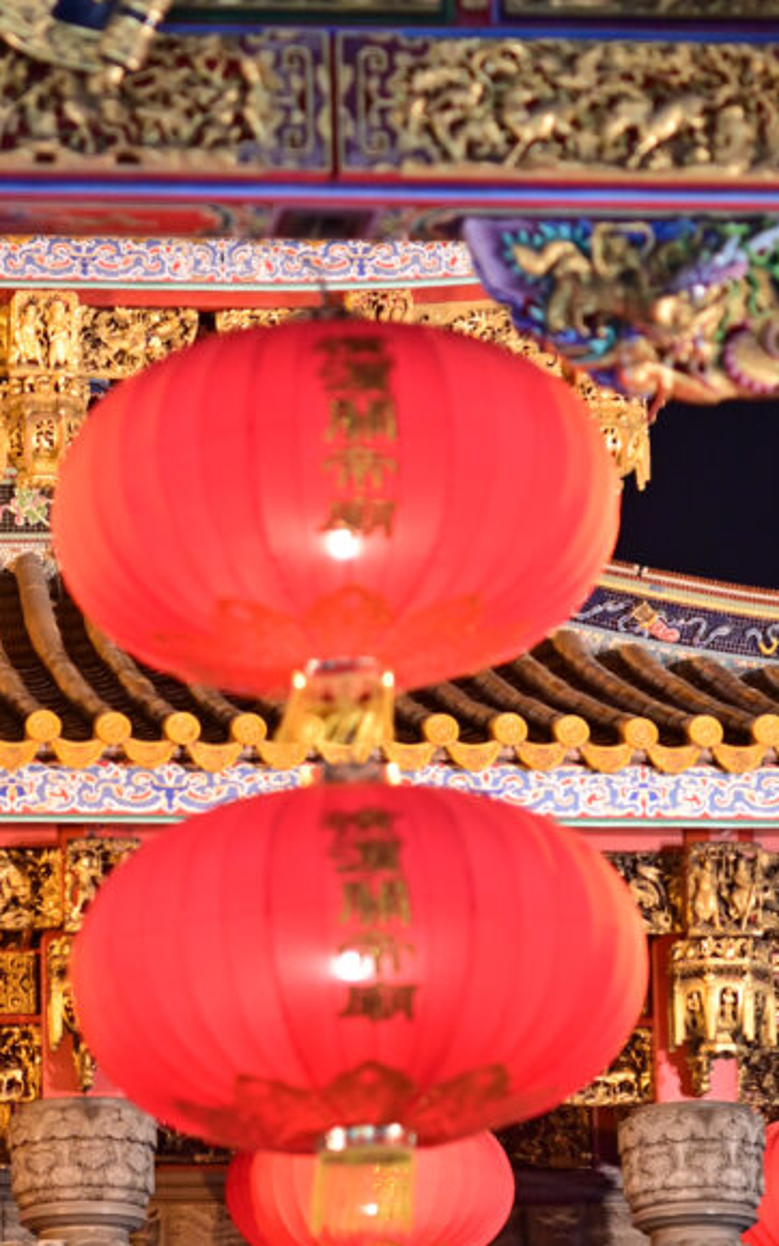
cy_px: 790
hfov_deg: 6.9
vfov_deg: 11.1
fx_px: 6418
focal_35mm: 189
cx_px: 59
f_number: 2.5
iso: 1800
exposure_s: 1/125
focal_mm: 105
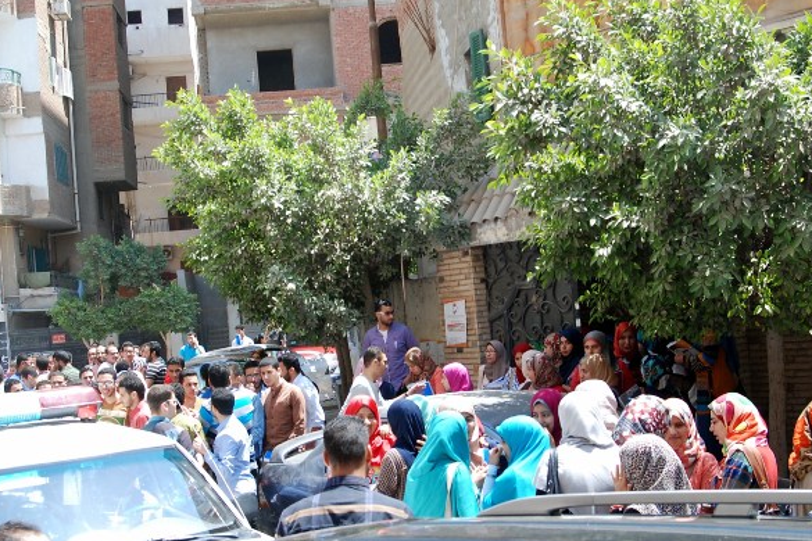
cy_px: 275
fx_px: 970
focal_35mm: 43
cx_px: 407
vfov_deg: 31.2
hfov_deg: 45.4
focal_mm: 28
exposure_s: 1/350
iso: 500
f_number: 5.6
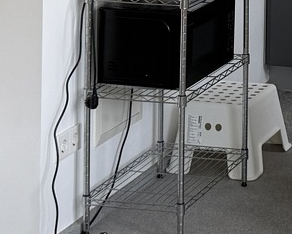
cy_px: -183
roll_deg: -1.6
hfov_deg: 12.1
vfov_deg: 9.6
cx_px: 382
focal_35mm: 154
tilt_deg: -3.0
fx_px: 1332
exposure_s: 1/183
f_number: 1.78
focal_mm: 6.76
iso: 64
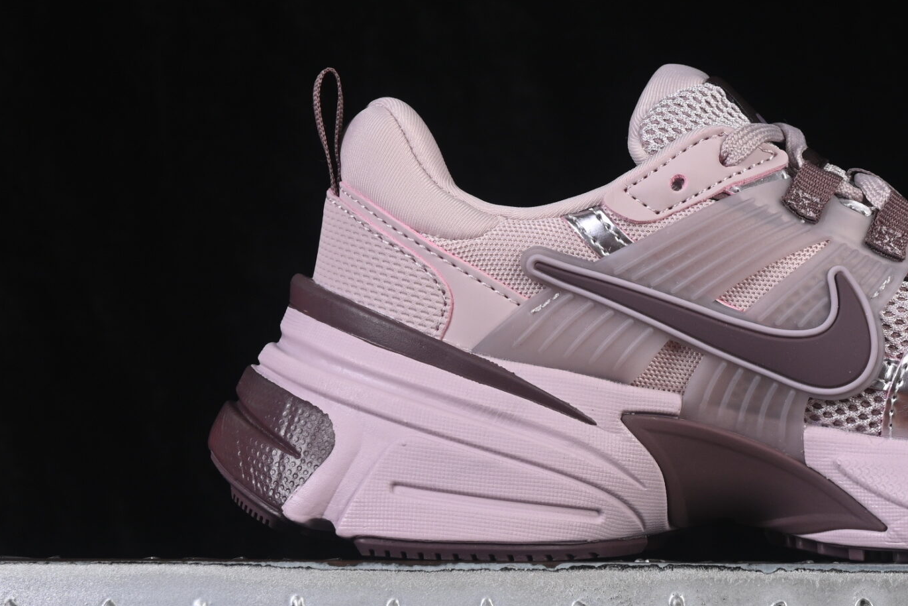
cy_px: 212
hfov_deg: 14.5
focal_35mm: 140
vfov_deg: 9.8
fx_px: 3531
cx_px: 786
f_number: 8
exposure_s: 1/80
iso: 160
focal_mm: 50
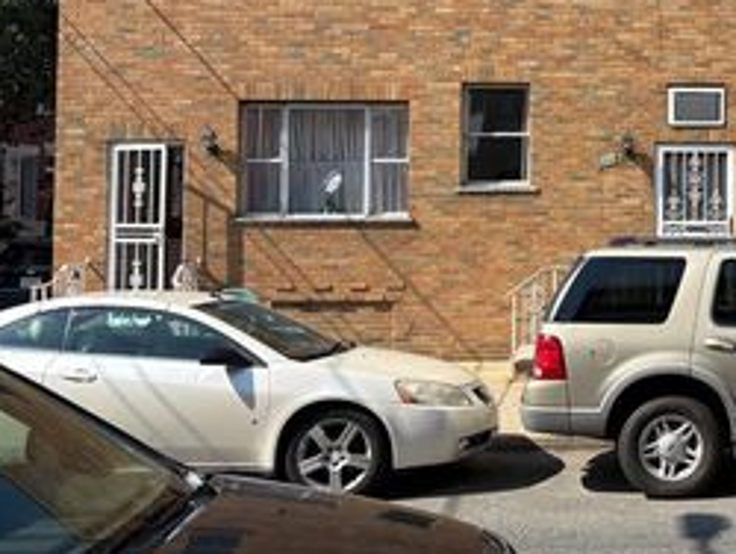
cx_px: 724
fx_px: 1107
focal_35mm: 52
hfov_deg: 33.8
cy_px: 158
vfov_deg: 27.8
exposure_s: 1/2451
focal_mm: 5.96
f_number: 1.6
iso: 50
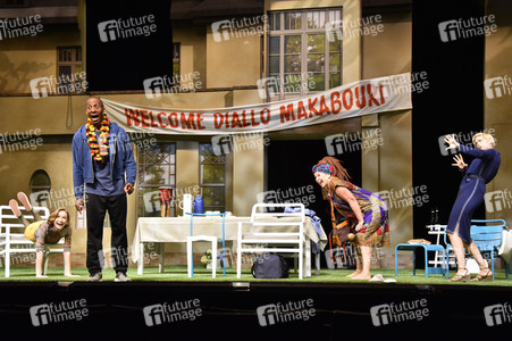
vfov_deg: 24.2
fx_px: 796
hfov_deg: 35.7
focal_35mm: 56
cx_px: 256
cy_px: 170
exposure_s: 1/160
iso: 1250
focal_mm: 56
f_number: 6.3
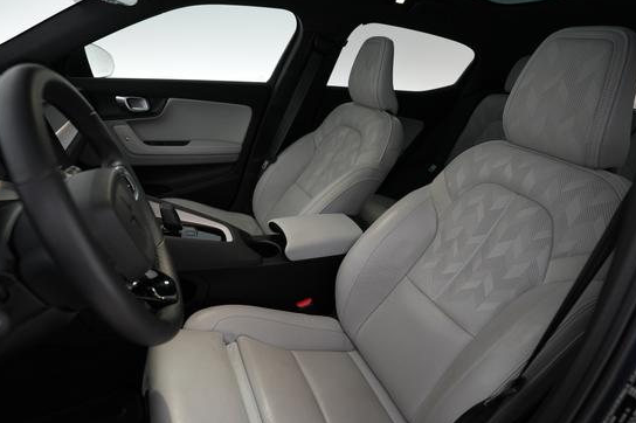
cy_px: 244
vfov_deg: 61.5
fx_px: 353
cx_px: 304
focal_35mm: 20
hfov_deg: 84.0
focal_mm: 17
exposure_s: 1/30
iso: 800
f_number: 2.8
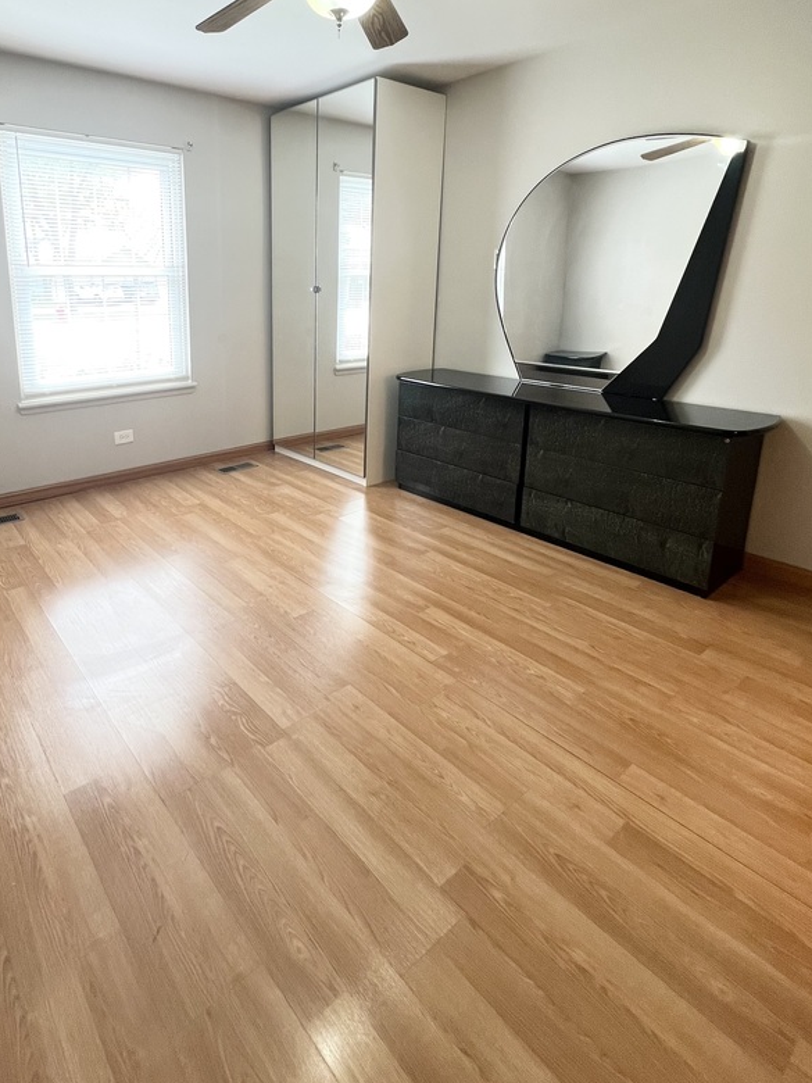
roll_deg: +0.4
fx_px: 563
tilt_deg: -12.7
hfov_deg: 70.1
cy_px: 415
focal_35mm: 18
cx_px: 291
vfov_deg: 86.3
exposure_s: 1/60
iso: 125
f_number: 1.8
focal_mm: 1.57
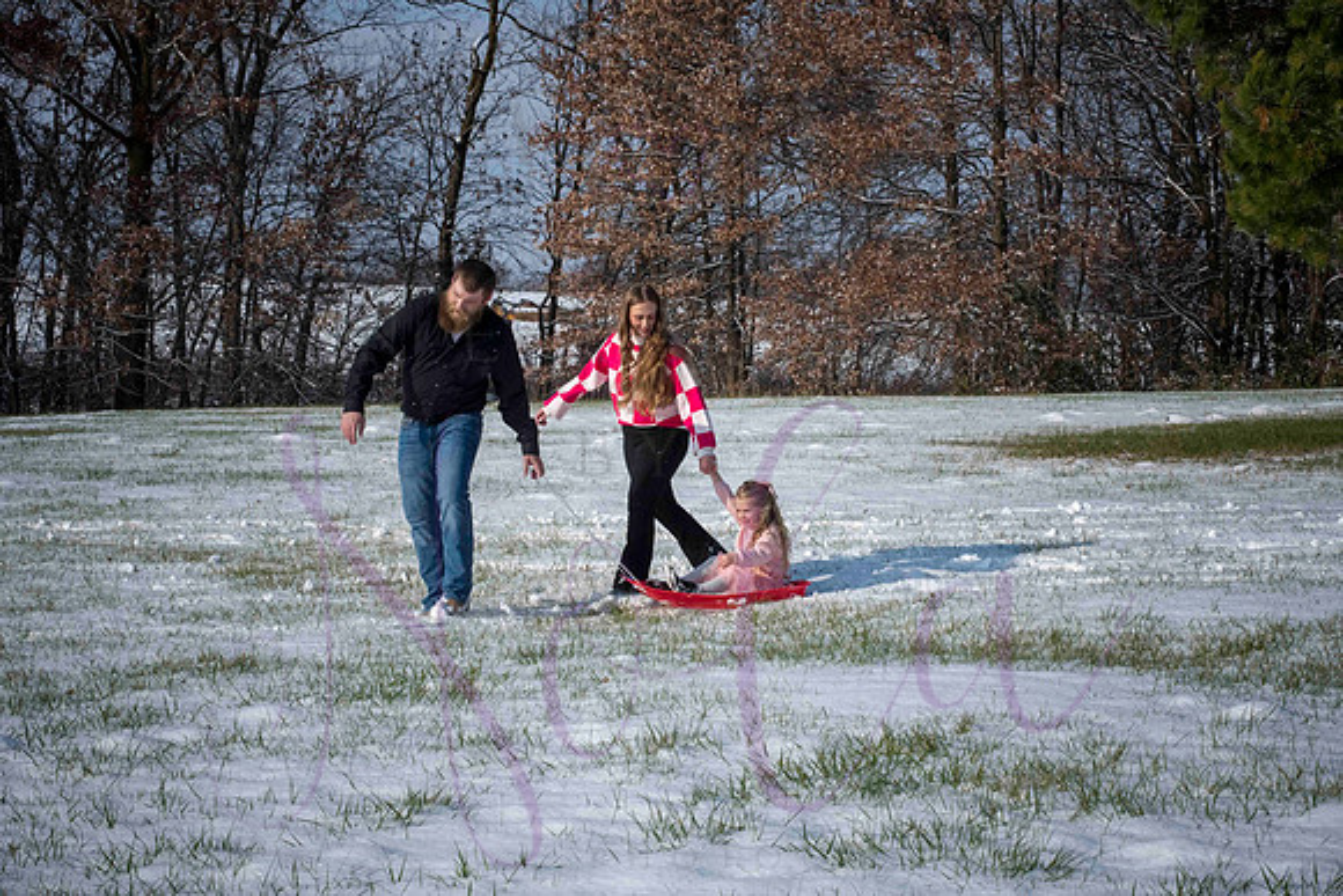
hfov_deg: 25.4
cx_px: 672
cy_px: 448
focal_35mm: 80
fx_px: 2985
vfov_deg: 17.1
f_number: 16
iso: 640
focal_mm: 80
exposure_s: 1/1000
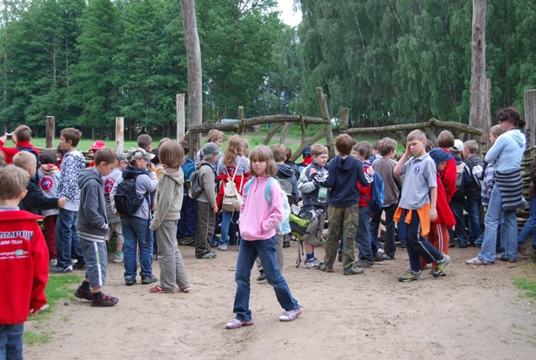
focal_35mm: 60
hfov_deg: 33.3
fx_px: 895
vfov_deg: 22.7
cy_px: 180
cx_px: 268
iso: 140
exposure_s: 1/125
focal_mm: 40
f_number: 5.6
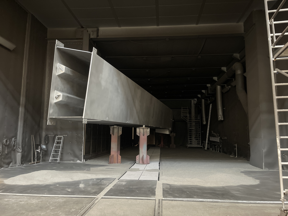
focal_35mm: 25
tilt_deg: +6.9
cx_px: 144
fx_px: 208
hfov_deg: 69.4
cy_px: 108
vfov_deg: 54.9
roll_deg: -0.5
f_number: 1.6
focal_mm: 5.1
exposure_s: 1/25
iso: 640
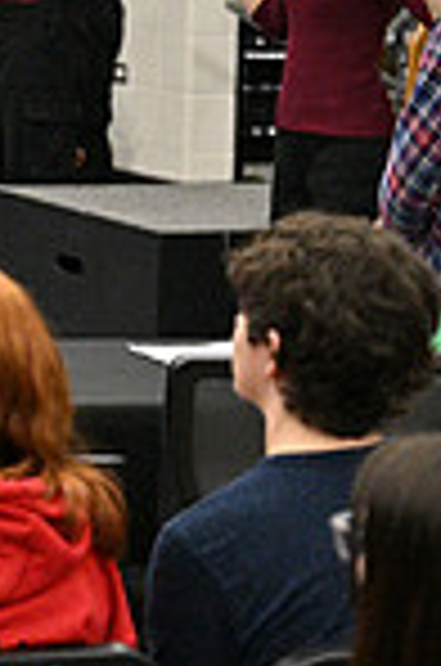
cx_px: -770
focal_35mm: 275
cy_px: -11
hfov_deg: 4.8
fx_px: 5077
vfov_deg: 7.5
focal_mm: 70
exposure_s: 1/800
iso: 6400
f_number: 2.8
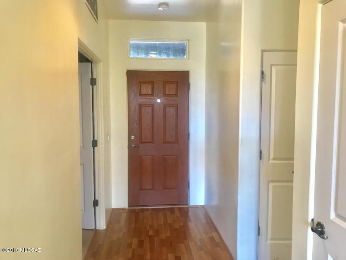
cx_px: 173
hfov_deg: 63.4
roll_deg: -0.3
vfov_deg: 49.7
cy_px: 130
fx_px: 280
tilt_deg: -6.6
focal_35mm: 28
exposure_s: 1/15
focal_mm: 3.99
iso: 50
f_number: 1.8
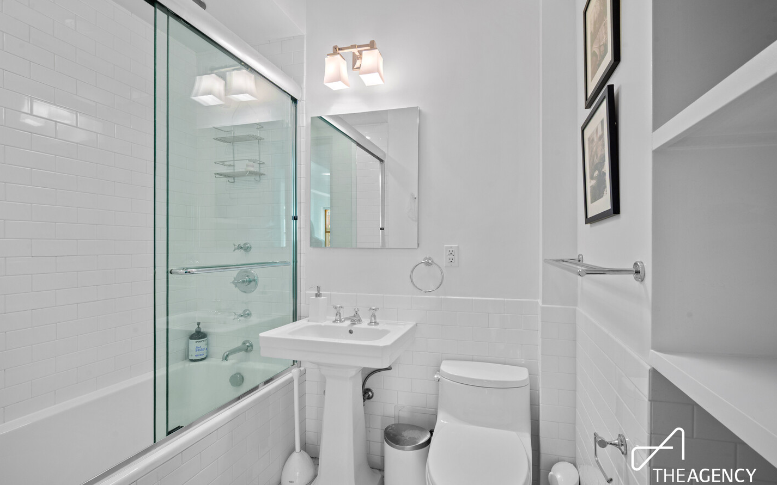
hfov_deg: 101.5
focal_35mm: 15
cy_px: 251
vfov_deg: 74.8
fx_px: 318
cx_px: 388
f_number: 11
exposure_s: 1.3
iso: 250
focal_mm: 14
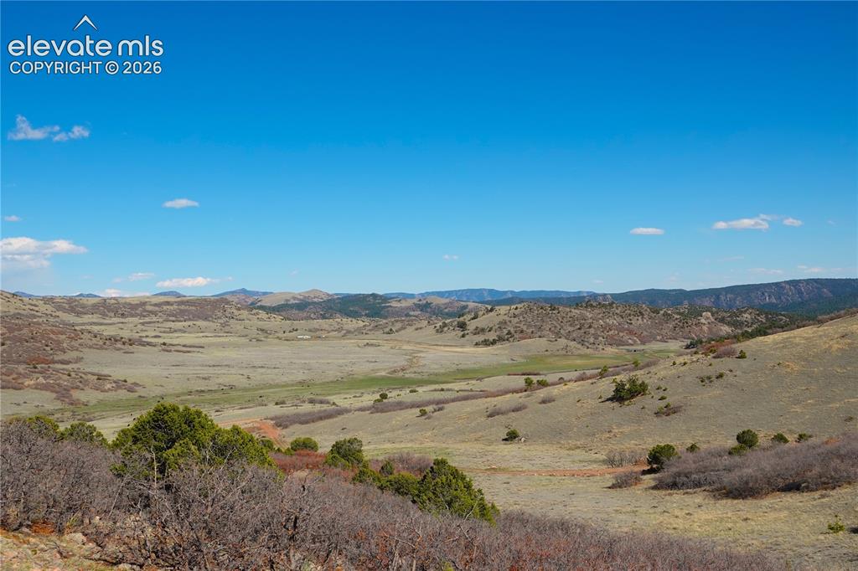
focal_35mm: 36
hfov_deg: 53.1
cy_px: 286
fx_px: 858
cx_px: 429
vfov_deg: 36.8
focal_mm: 13.31
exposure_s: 1/1000
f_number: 4.5
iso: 100
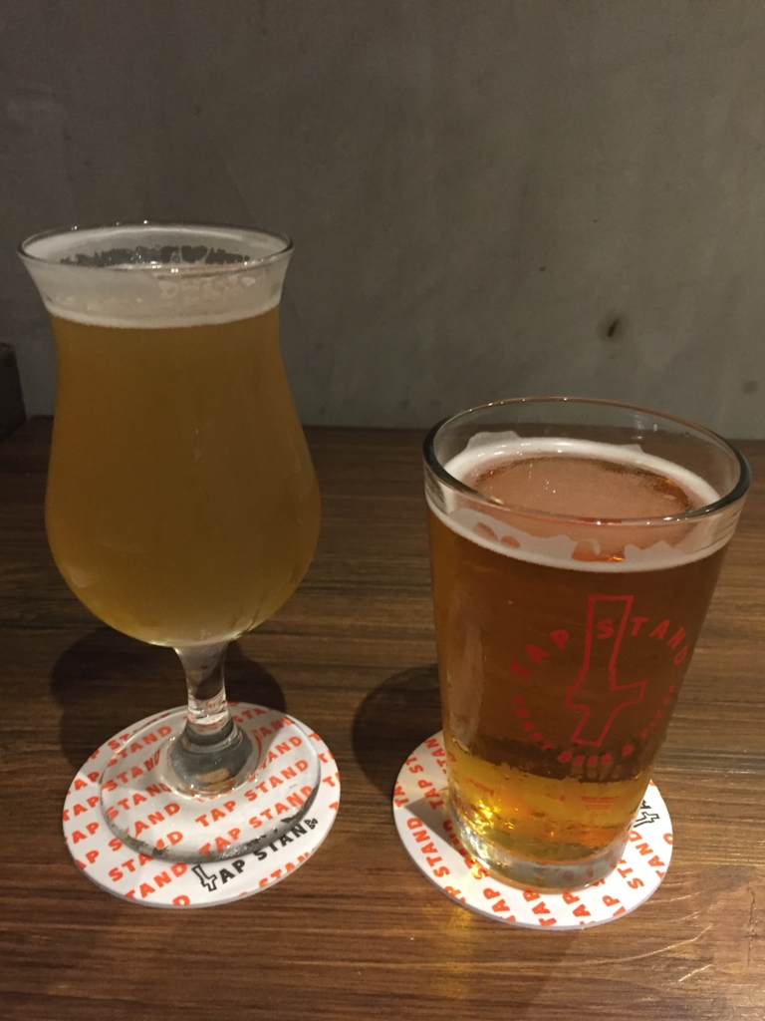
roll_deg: -0.9
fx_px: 855
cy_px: 510
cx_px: 382
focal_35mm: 29
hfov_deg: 48.2
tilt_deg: -26.9
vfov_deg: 61.7
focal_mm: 4.15
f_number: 2.2
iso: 250
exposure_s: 1/20
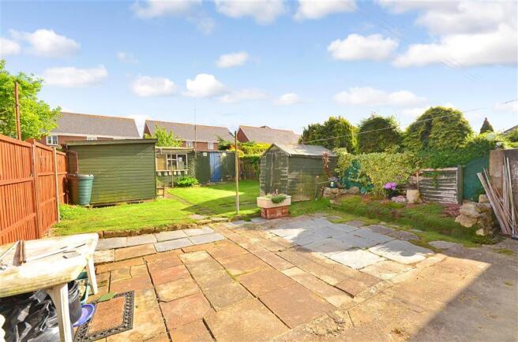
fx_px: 215
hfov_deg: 100.5
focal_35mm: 15
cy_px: 171
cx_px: 259
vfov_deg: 77.0
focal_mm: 10
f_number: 6.3
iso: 200
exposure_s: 1/160
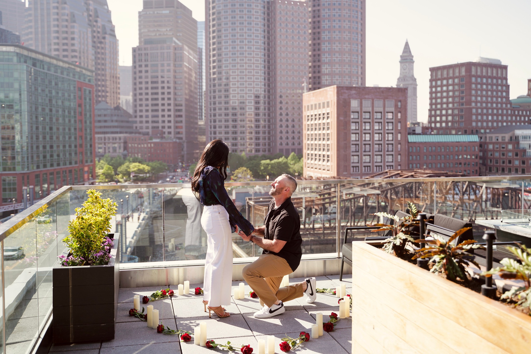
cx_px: 266
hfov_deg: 51.9
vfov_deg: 36.0
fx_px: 546
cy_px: 177
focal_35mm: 37
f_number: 2.8
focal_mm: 37
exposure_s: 1/800
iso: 100
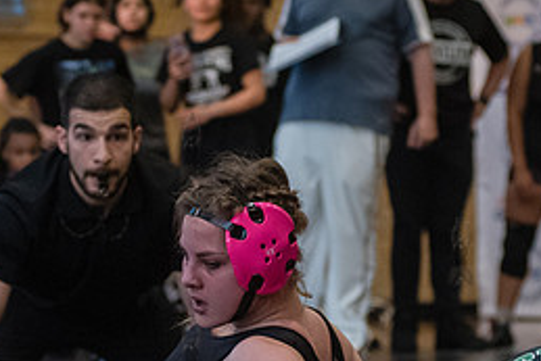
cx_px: 261
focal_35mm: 219
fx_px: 3293
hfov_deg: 9.4
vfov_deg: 6.3
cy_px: 354
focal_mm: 80
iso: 5000
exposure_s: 1/400
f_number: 3.5
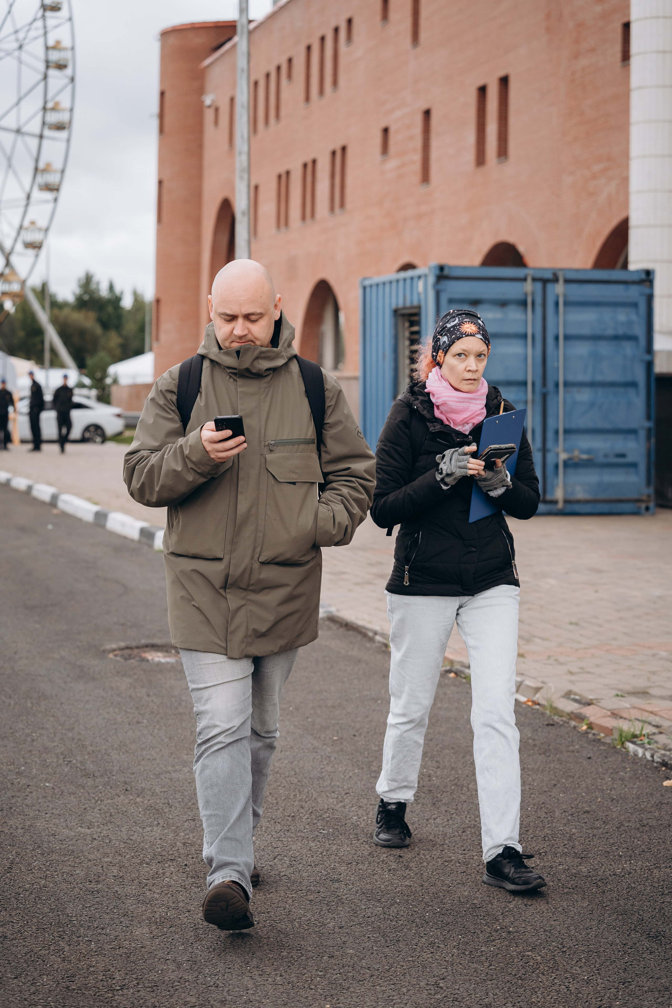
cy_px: 504
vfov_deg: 28.8
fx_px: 1960
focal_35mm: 70
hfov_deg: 19.5
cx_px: 336
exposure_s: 1/800
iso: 400
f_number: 4
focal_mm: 70
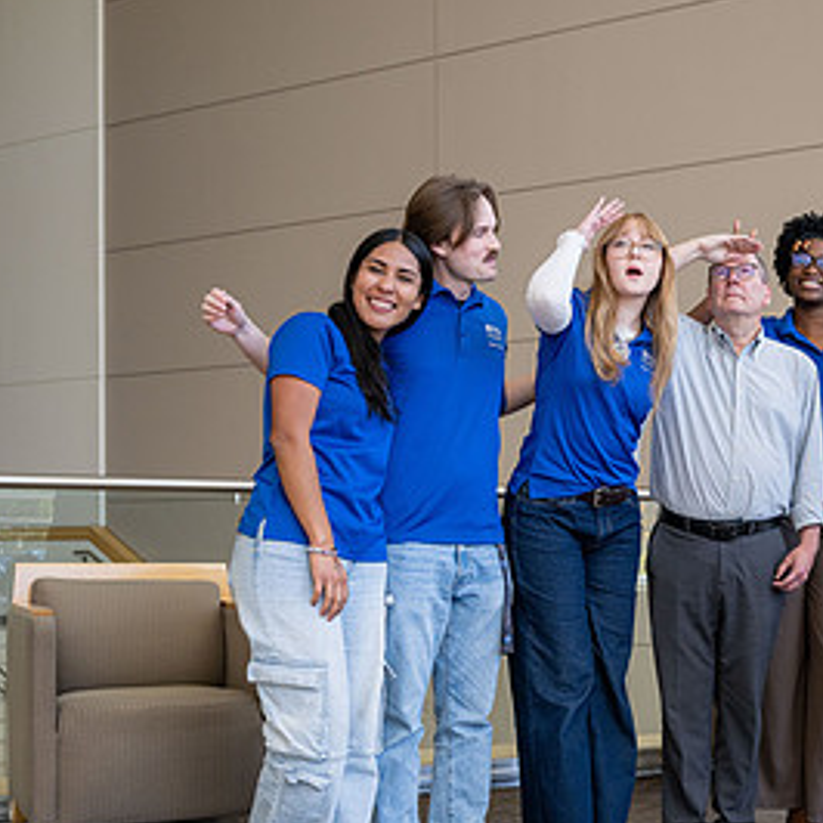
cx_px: 771
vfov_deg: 29.3
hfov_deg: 28.2
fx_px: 1560
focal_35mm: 58
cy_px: 564
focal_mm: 29
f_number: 5
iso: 400
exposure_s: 1/250
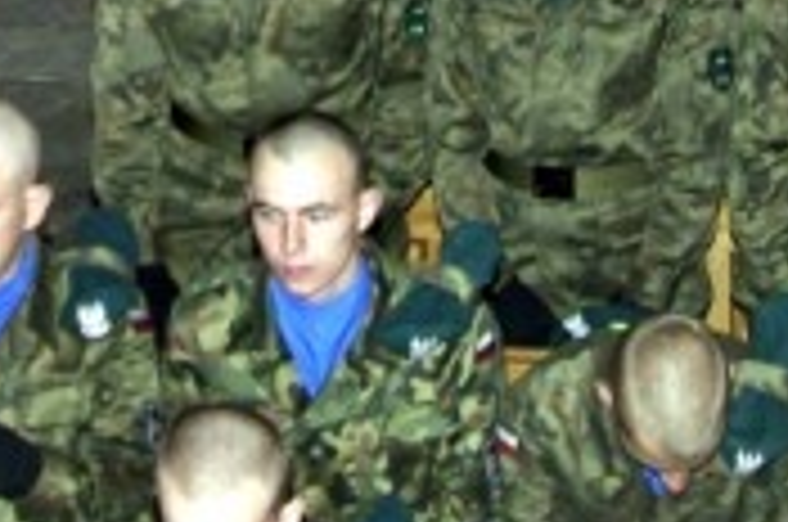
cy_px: -549
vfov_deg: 6.9
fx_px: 4195
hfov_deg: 10.7
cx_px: 81
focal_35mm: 192
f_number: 6.7
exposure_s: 1/45
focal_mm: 28
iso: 400
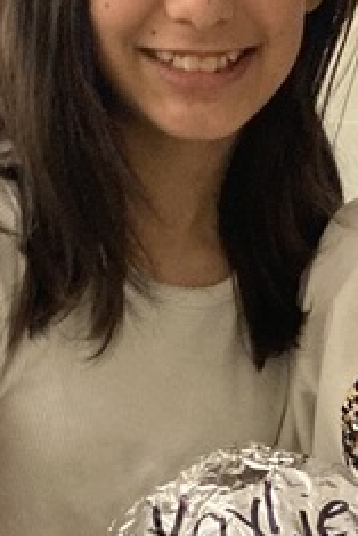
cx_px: 326
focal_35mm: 127
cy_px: 732
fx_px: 1891
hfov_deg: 10.7
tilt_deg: -22.1
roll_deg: -2.9
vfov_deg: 15.2
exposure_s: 1/30
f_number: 1.8
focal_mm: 3.99
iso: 400
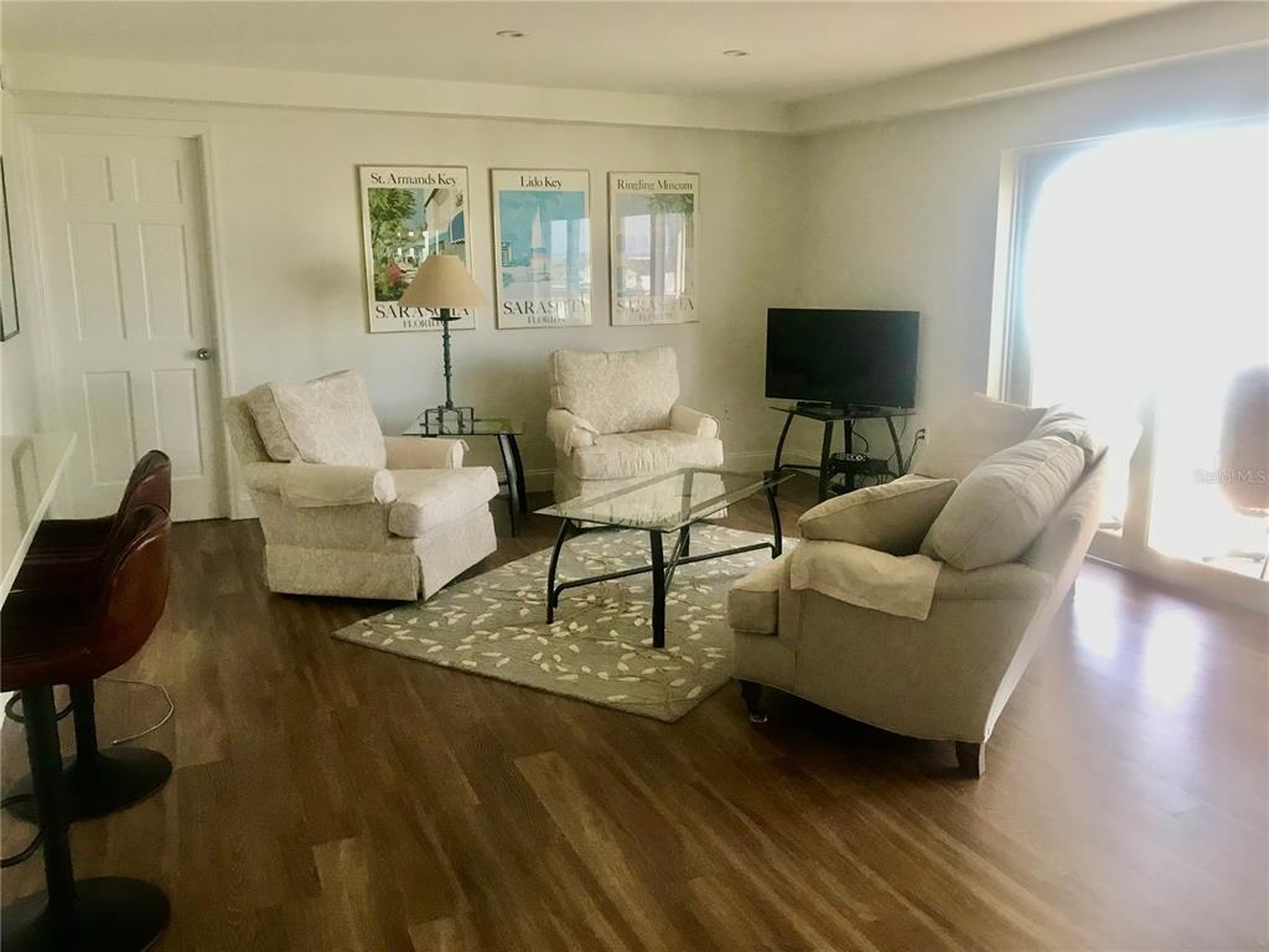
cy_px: 476
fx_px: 1026
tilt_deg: -12.5
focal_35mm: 28
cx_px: 634
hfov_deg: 63.4
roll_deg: -0.2
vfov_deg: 49.7
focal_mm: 3.99
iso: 40
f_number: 1.8
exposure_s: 1/15
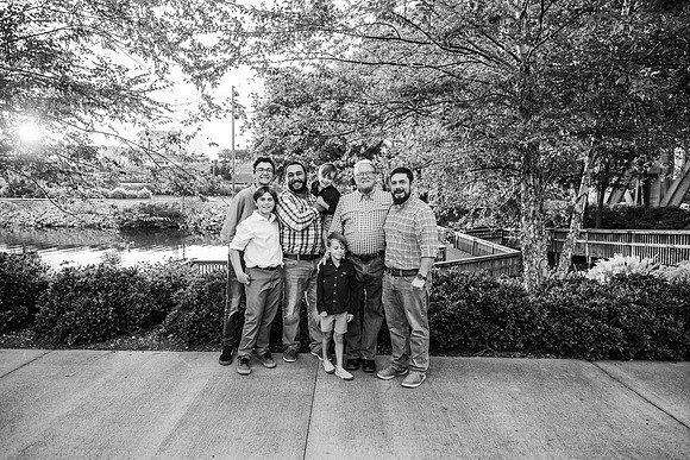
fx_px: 460
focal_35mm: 24
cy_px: 230
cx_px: 345
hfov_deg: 73.7
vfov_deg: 53.2
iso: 320
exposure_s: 1/200
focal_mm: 24
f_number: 3.2
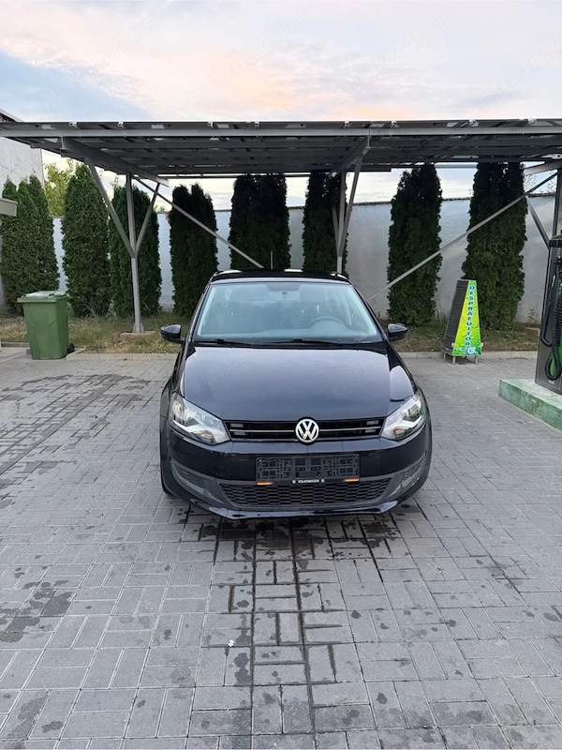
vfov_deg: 71.6
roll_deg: +0.8
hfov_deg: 56.8
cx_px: 281
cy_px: 375
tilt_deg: -9.8
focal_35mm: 24
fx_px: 520
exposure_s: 1/50
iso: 500
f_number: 1.78
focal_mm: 6.76
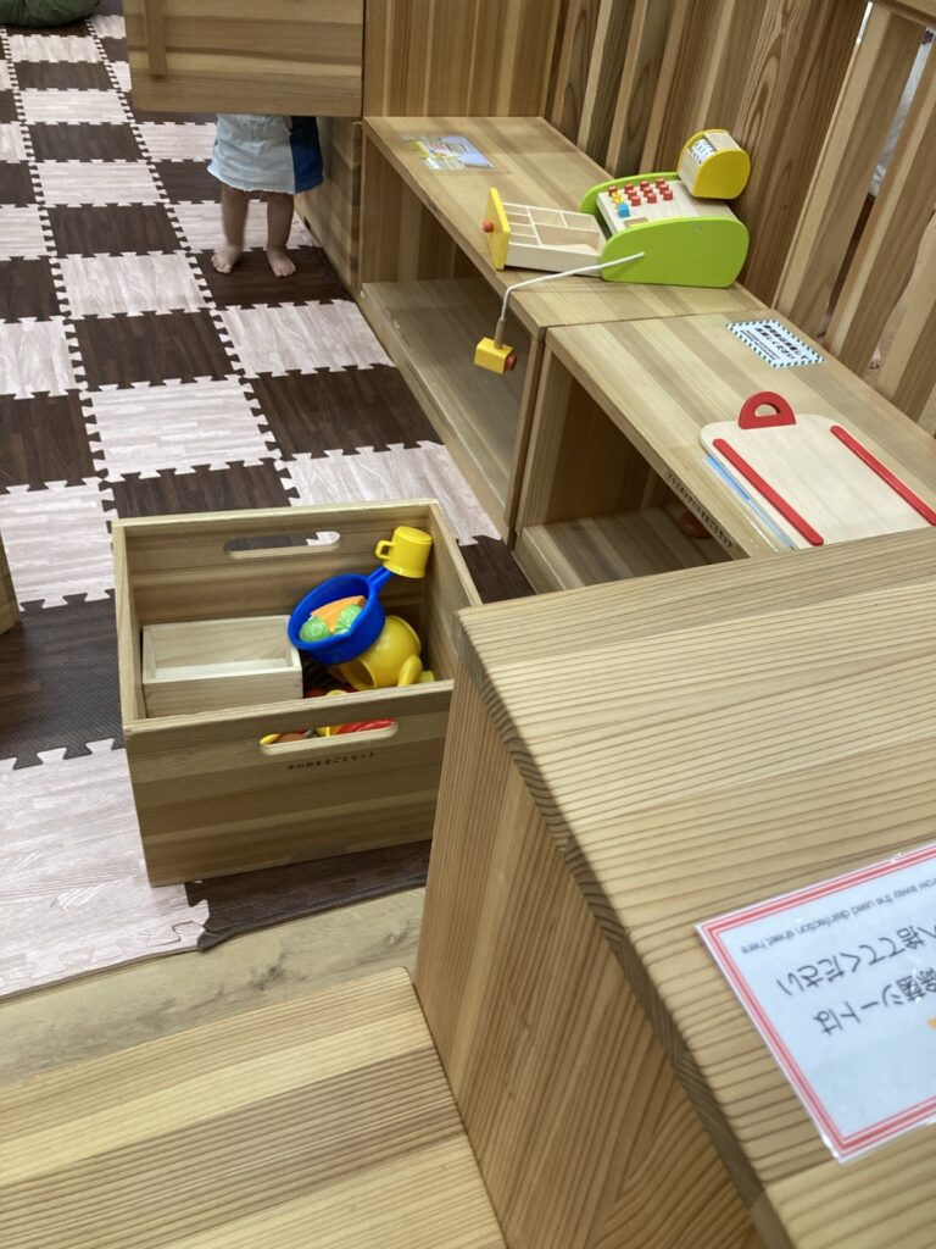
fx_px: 1009
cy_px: 624
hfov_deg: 49.7
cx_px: 468
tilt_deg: -41.0
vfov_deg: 63.4
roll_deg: -7.7
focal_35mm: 28
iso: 80
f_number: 1.8
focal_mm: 3.99
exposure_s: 1/50
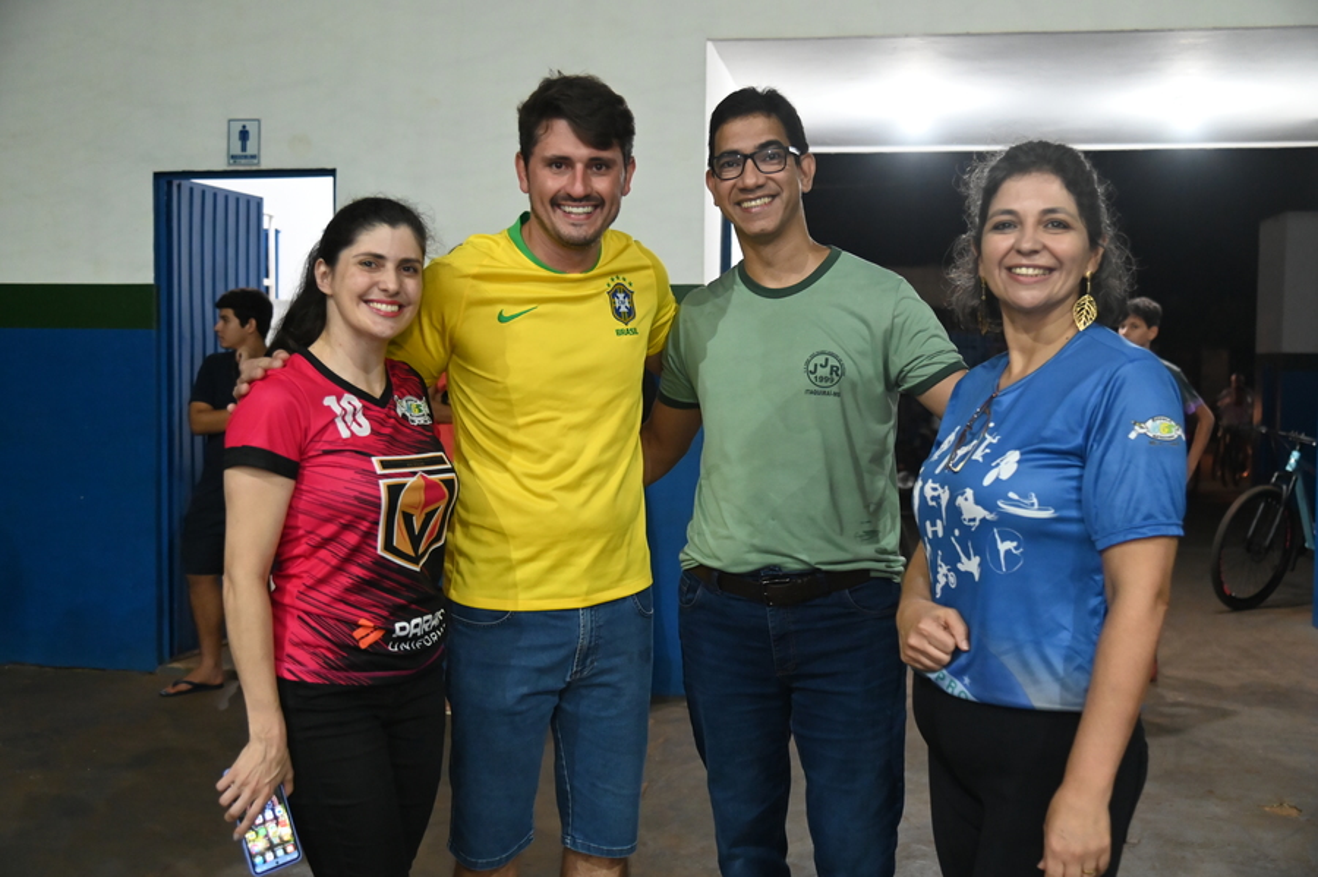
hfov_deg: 50.7
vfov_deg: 35.0
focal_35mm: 38
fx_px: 1390
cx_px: 659
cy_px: 438
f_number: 4
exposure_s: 1/60
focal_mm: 38
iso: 5600
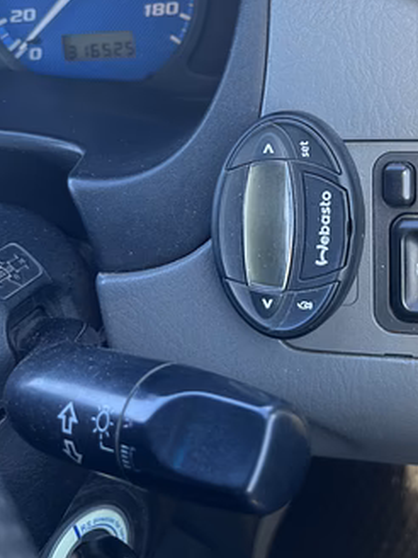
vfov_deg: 37.7
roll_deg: +15.5
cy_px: 121
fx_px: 789
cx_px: 360
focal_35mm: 49
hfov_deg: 28.7
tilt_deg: -34.2
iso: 40
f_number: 1.6
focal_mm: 5.1
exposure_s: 1/122
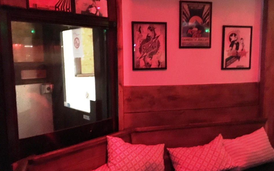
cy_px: 84
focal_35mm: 33
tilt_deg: -5.1
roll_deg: -1.0
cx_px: 144
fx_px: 246
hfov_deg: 58.1
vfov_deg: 38.3
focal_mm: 4.15
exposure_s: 1/17
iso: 1600
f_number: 2.2
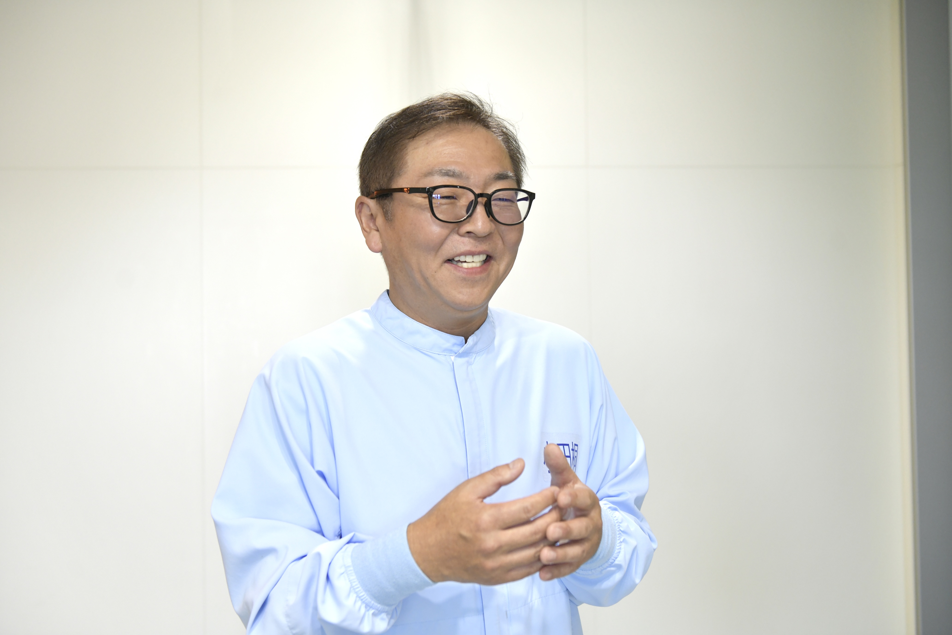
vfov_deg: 30.5
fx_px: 1163
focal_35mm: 44
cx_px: 476
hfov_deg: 44.5
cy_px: 318
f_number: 3.2
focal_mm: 44
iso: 2000
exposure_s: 1/200
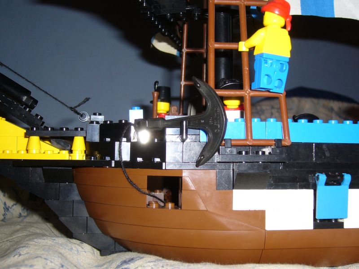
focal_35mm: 45
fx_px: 467
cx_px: 180
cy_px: 134
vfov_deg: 32.2
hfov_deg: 42.1
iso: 80
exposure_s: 1/60
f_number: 3.2
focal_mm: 7.5
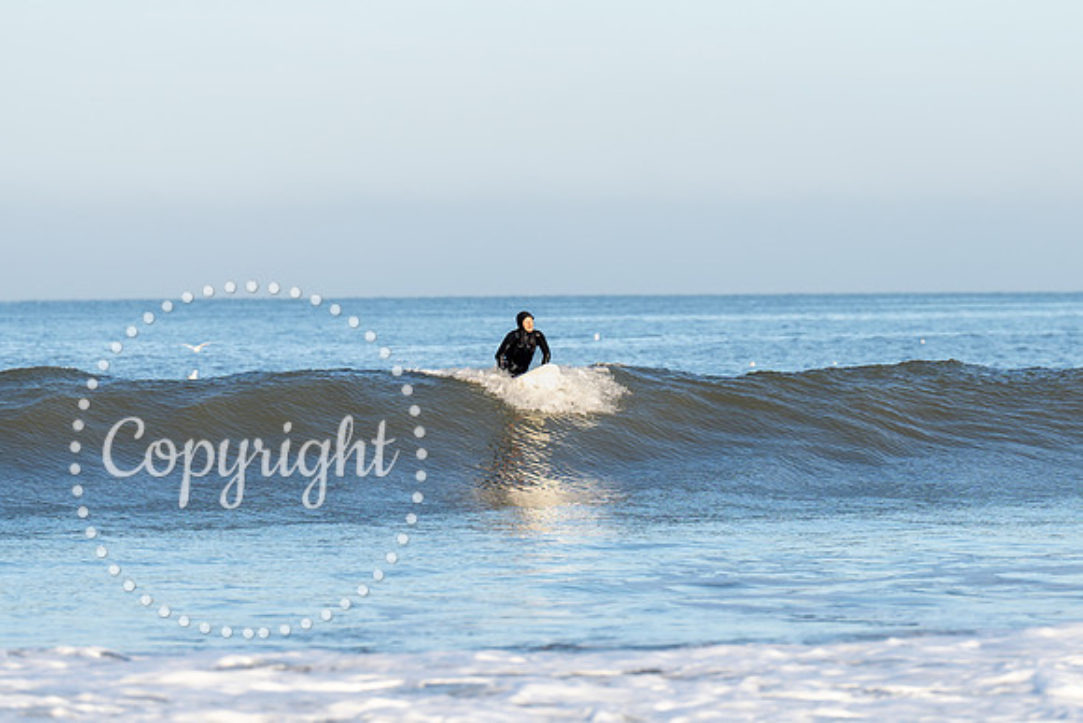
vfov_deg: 4.0
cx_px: 612
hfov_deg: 6.0
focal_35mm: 341
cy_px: 420
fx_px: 10263
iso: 160
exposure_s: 1/1000
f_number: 4
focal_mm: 200
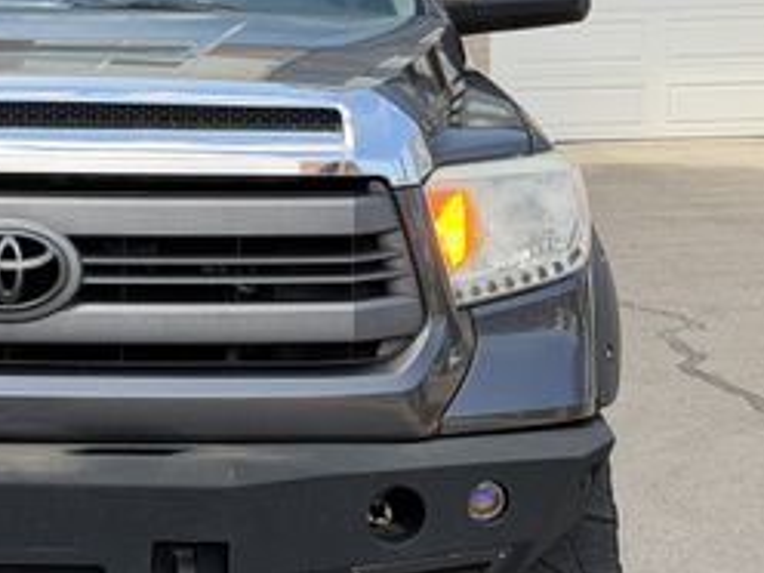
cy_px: 237
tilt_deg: -5.2
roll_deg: +1.6
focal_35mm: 124
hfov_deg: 15.5
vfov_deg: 11.9
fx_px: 2737
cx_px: -49
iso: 80
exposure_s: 1/762
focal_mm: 6.76
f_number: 1.78
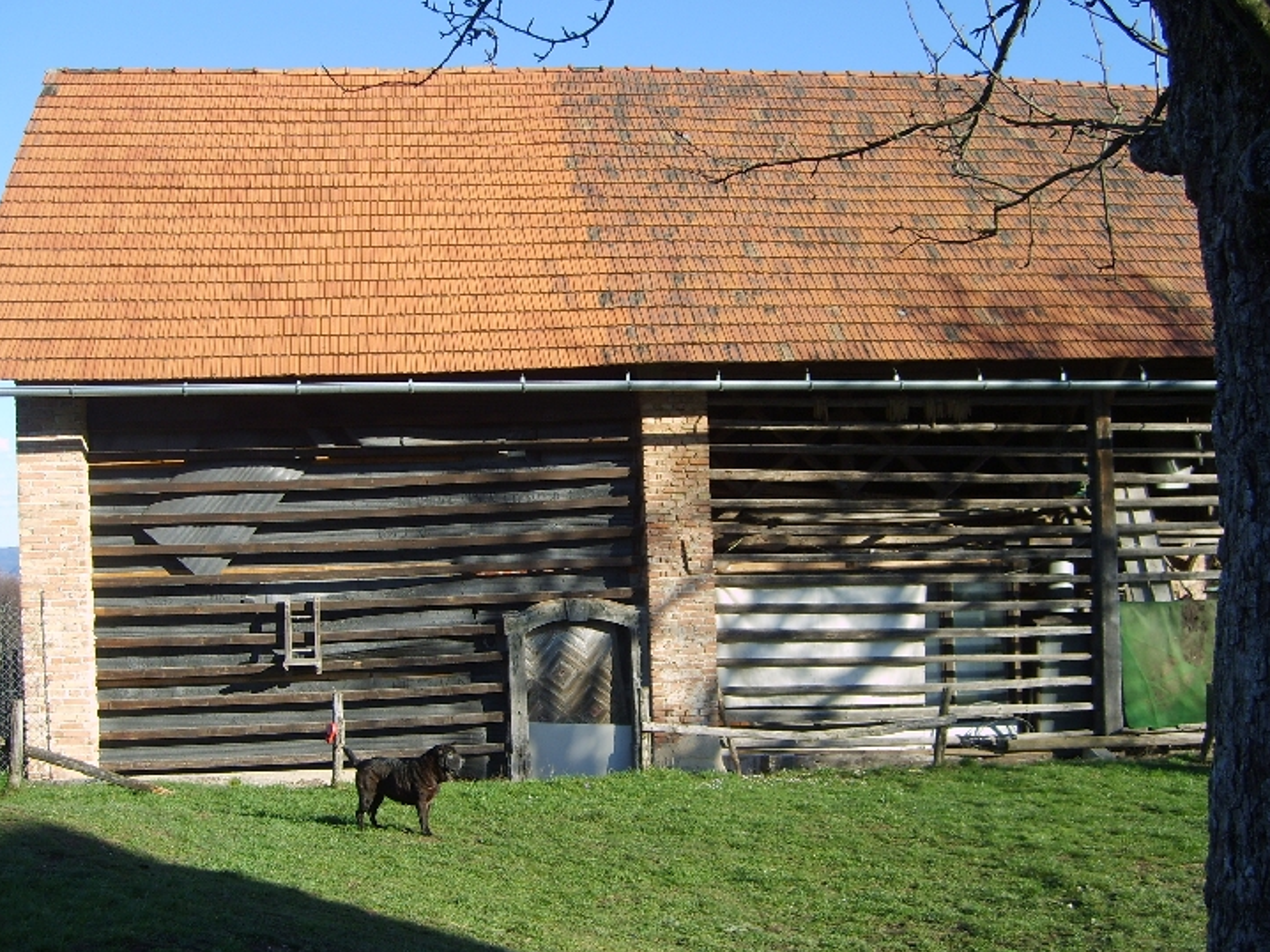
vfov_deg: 36.8
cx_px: 600
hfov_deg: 47.9
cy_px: 510
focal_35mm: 39
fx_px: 1430
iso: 50
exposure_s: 1/350
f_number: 2.8
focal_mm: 5.8
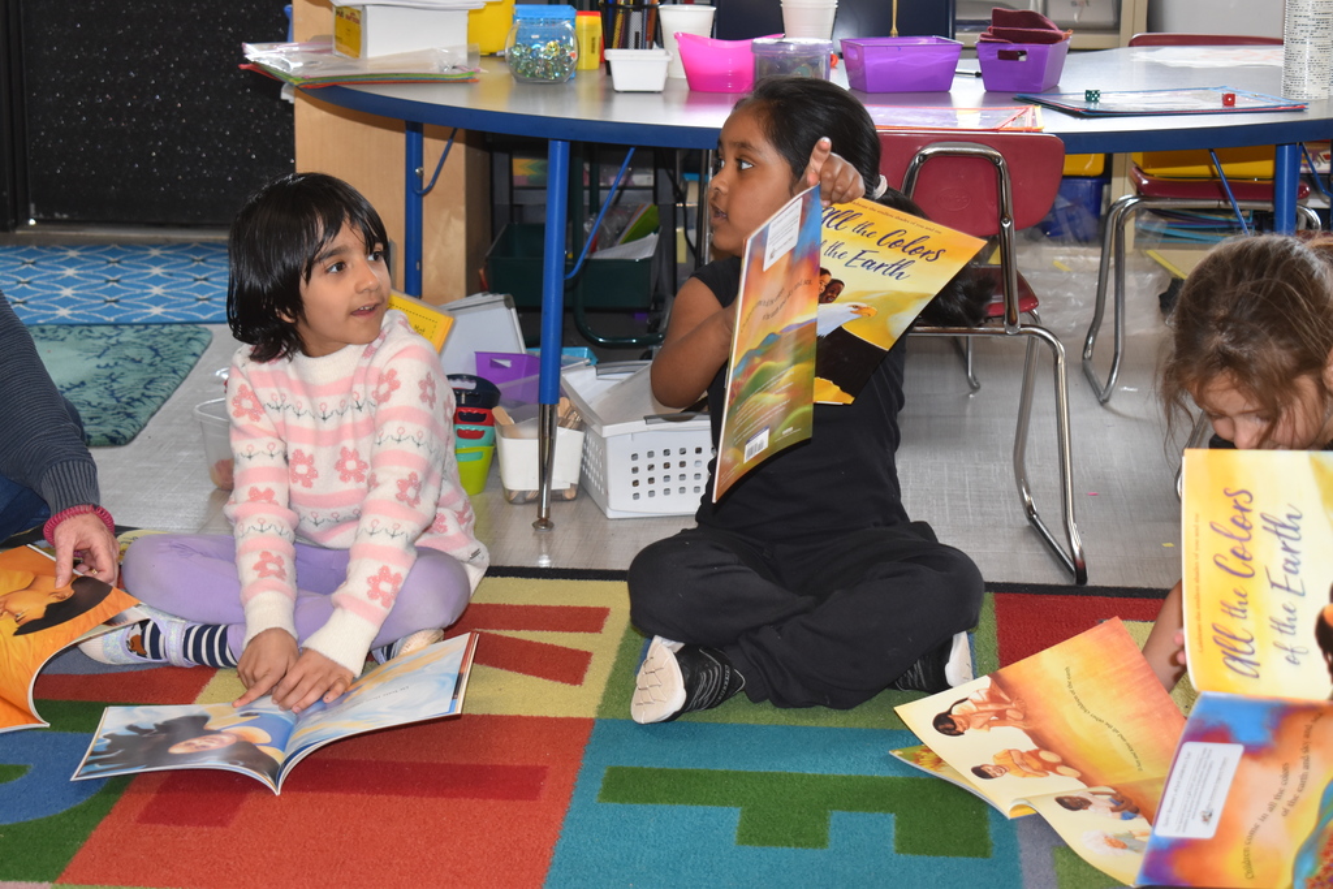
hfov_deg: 27.0
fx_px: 2777
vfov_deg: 18.2
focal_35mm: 75
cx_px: 666
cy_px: 444
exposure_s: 1/60
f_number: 5.6
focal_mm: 50
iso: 800
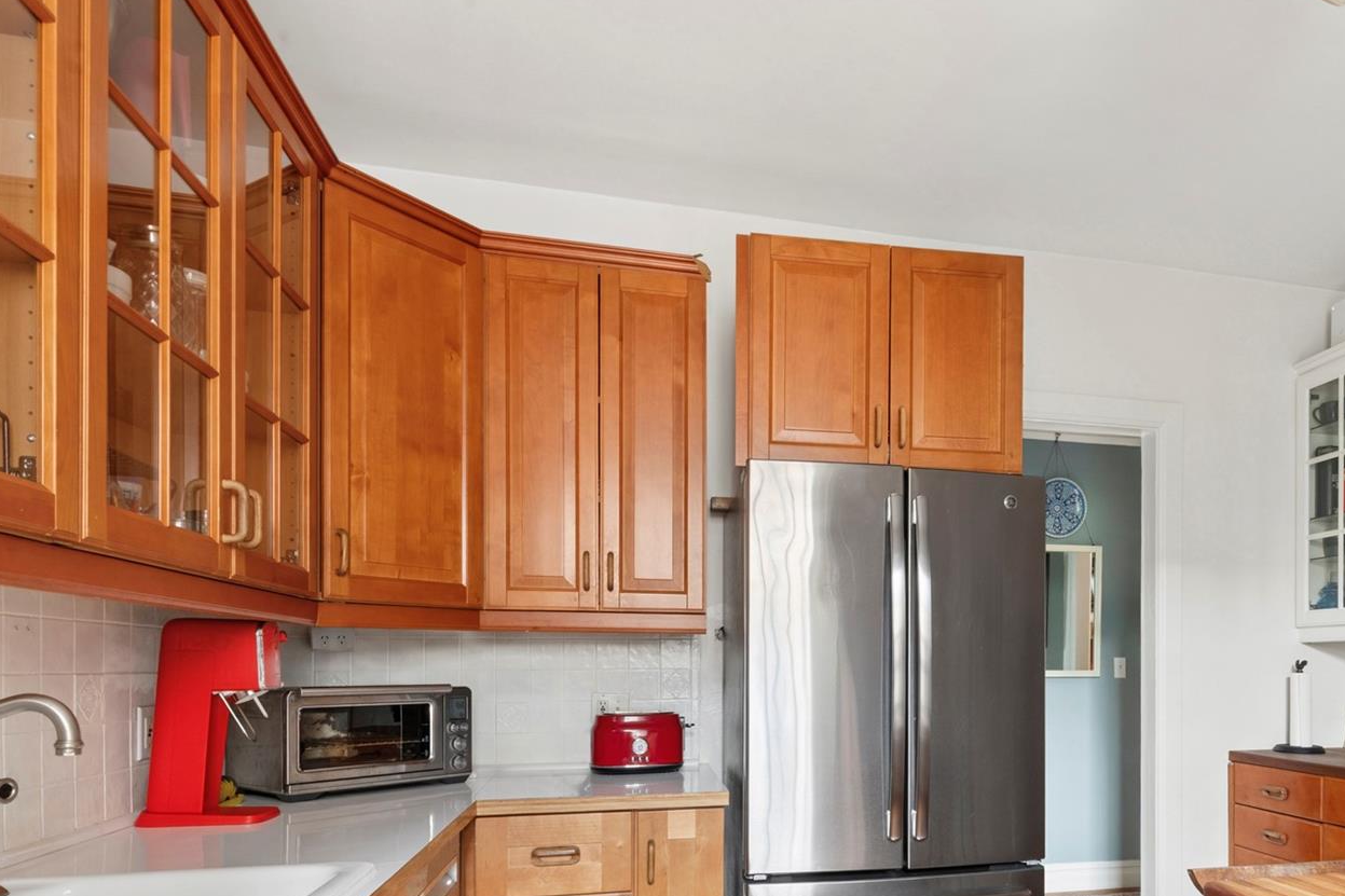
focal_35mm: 23
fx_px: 859
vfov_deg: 51.9
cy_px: 708
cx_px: 856
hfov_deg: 74.5
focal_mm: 14
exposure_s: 3
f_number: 13
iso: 200
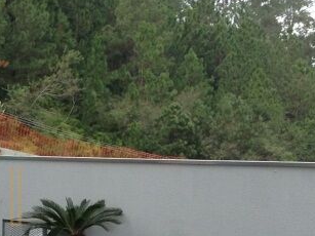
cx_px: -19
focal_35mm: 110
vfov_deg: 13.3
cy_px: 235
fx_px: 1001
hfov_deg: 17.4
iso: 32
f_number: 2.4
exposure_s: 1/157
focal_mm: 3.3
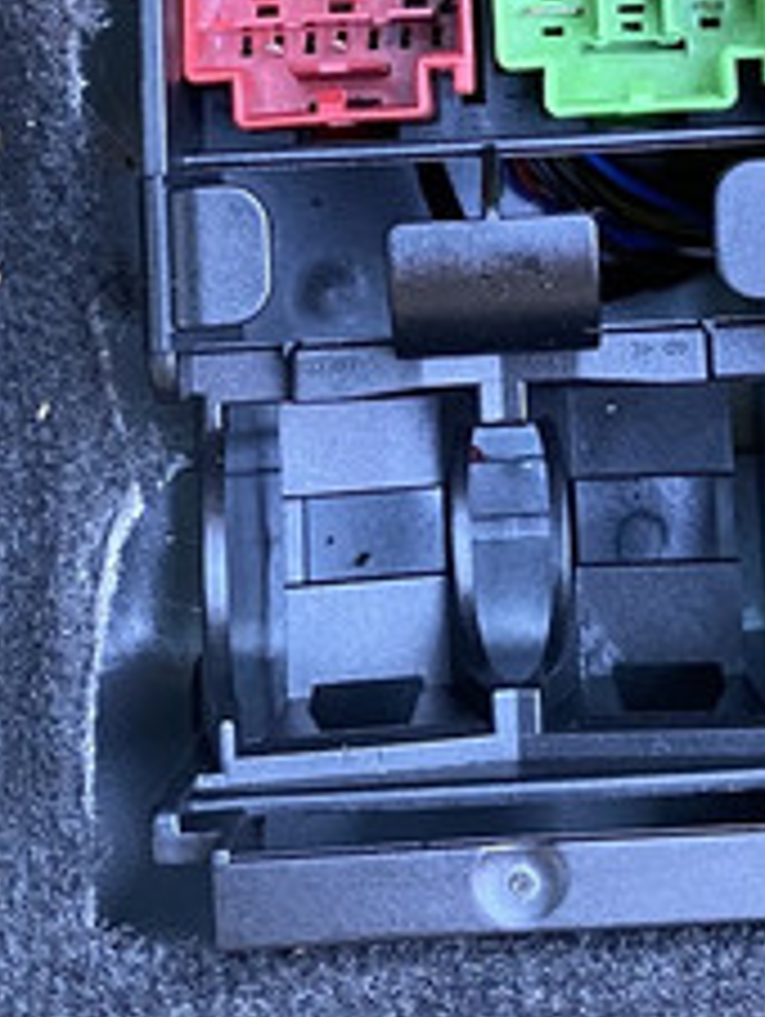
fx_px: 2706
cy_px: -94
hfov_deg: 16.0
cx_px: 544
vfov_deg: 20.3
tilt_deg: -80.7
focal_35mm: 92
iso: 320
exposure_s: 1/60
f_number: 1.8
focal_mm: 4.25
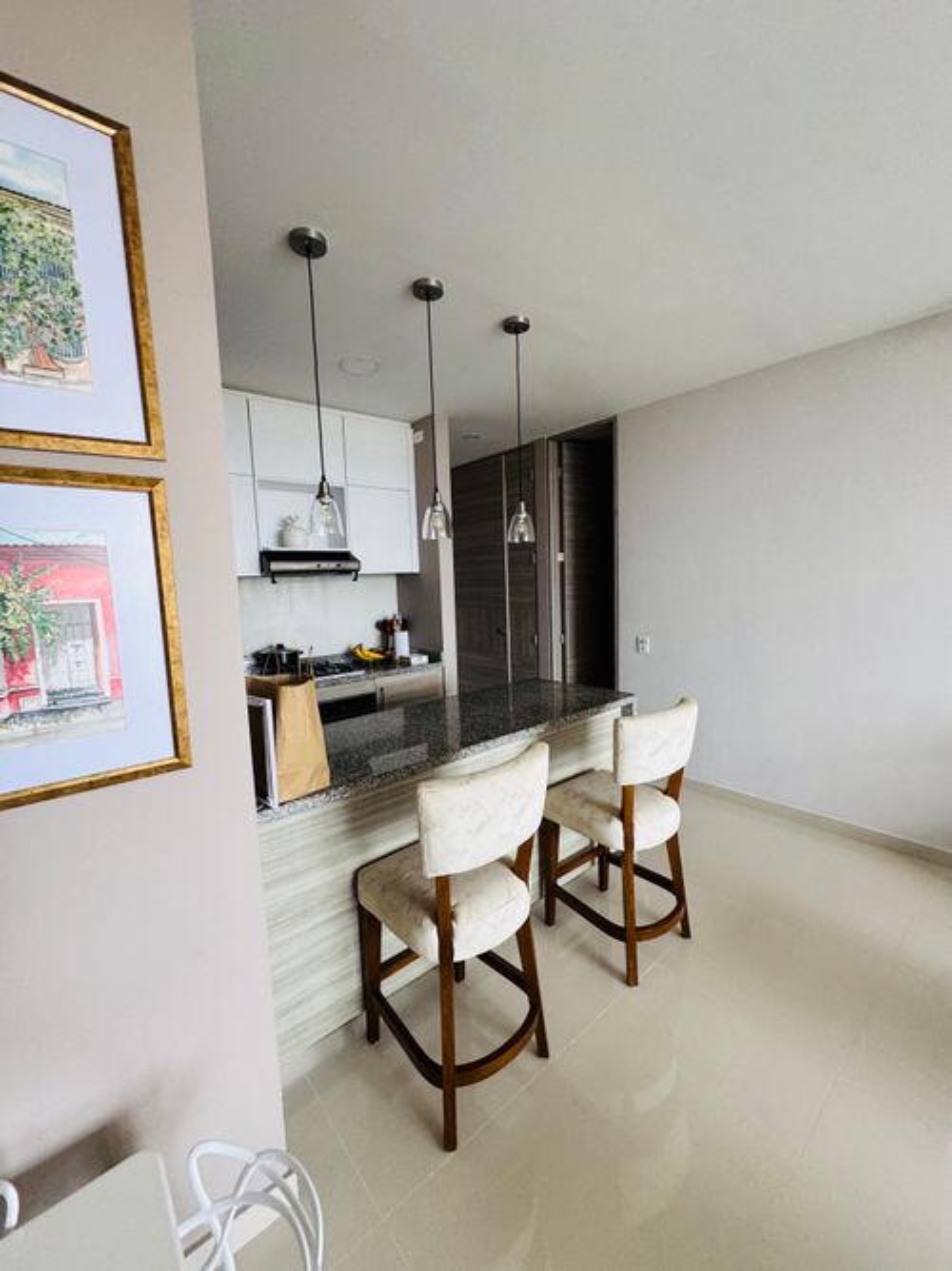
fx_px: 514
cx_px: 476
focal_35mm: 14
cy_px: 636
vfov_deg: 102.1
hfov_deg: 85.7
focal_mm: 2.22
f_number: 2.2
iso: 100
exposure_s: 1/99
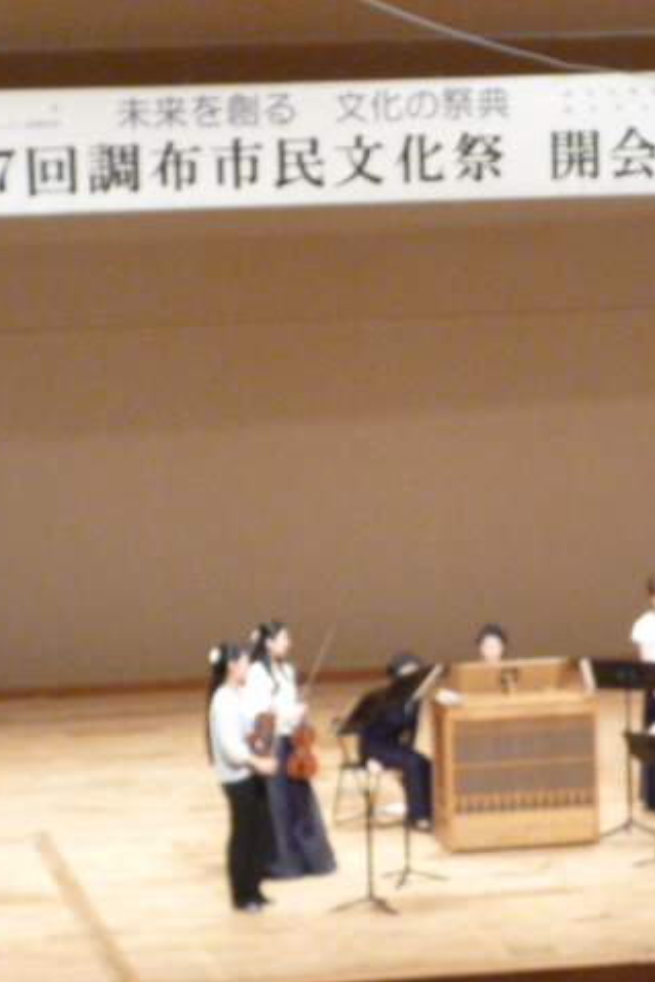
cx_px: 501
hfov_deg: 8.8
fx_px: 4254
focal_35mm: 156
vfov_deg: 13.2
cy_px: 491
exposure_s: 1/13
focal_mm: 20
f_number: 6.5
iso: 800
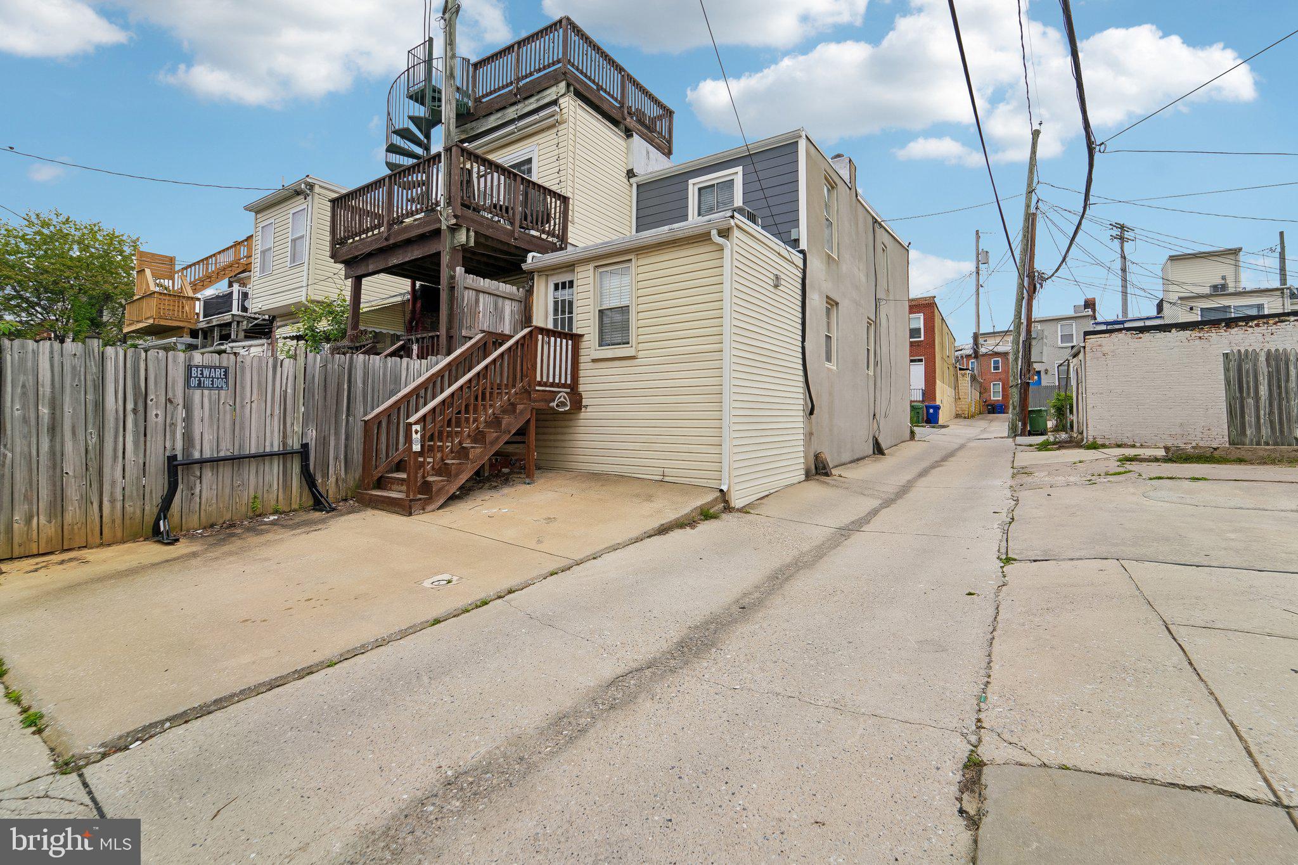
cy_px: 432
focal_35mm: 14
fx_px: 505
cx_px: 649
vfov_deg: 81.2
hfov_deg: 104.3
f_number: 8
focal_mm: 14
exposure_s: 1/125
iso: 100
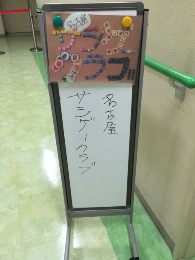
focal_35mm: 30
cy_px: 134
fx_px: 225
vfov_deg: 60.0
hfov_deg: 46.8
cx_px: 100
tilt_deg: -31.1
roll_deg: +2.3
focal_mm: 4.15
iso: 125
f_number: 2.2
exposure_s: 1/30
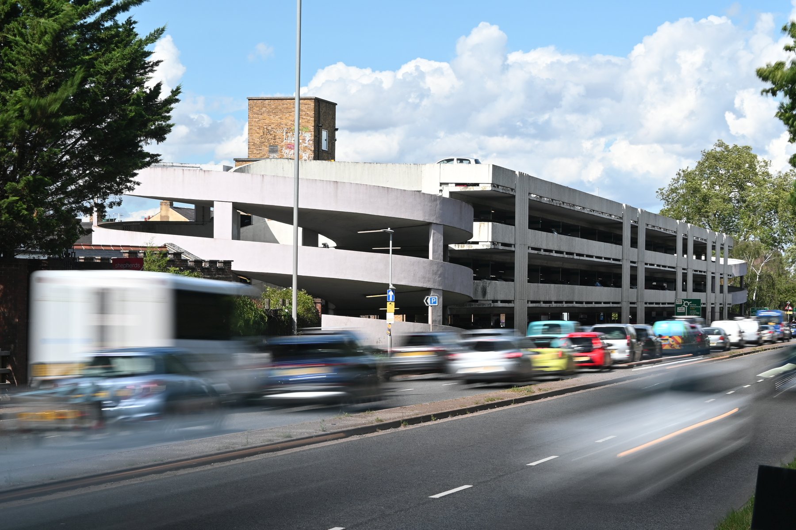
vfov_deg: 18.2
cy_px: 265
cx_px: 398
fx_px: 1658
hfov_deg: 27.0
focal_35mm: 75
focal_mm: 50
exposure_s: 1
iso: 100
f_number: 9
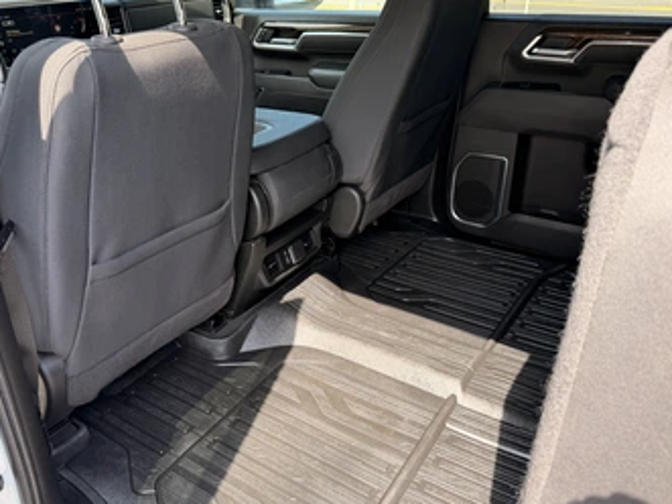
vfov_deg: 48.2
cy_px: 266
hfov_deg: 61.6
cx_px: 309
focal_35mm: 29
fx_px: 563
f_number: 1.78
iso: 100
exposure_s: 1/433
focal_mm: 6.76
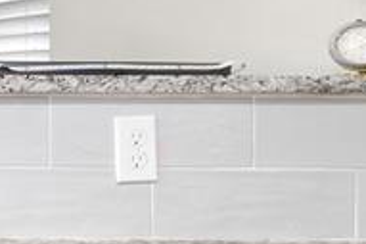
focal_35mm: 86
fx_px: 874
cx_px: -558
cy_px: 121
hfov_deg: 14.0
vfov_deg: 15.9
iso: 125
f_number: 9
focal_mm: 16
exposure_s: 1.6
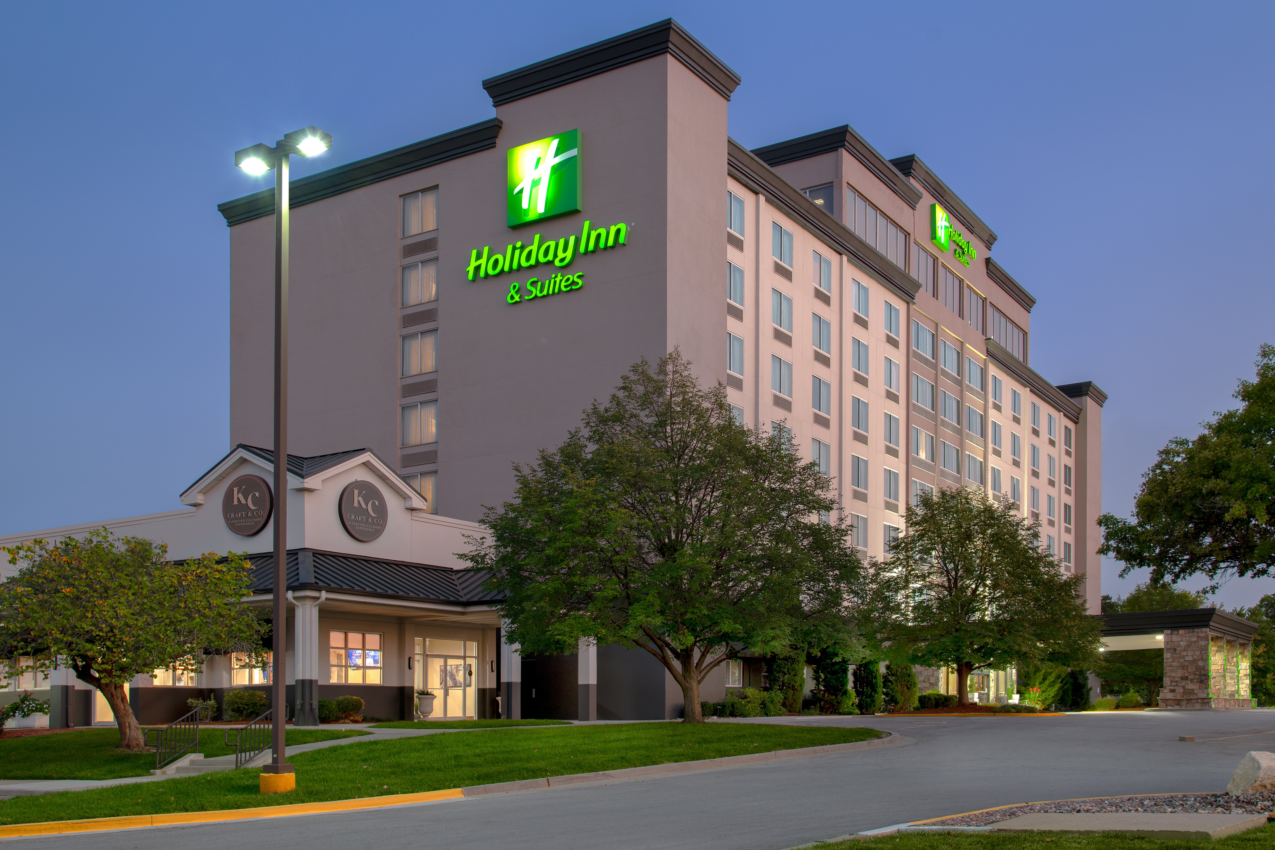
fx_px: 1098
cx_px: 638
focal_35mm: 31
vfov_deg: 42.3
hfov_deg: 60.3
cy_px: 425
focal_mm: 31
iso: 100
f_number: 7.1
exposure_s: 2
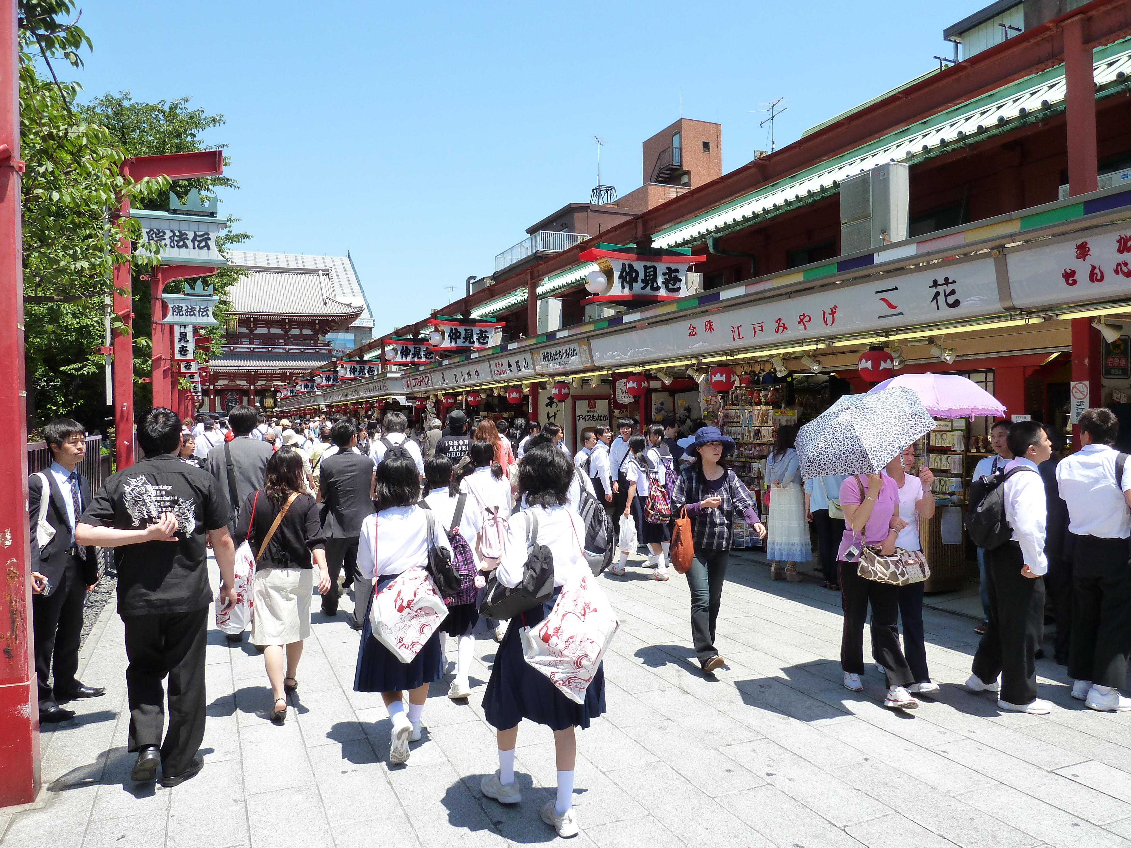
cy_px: 424
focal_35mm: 25
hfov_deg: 69.4
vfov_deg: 54.9
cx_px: 566
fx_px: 817
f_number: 4
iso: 125
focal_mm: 4.1
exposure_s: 1/400
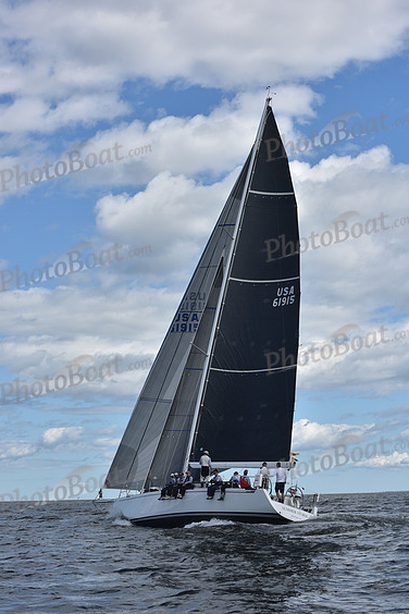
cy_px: 306
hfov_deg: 18.9
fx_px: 1227
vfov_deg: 28.1
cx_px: 208
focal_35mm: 72
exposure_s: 1/1000
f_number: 9
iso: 250
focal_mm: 70
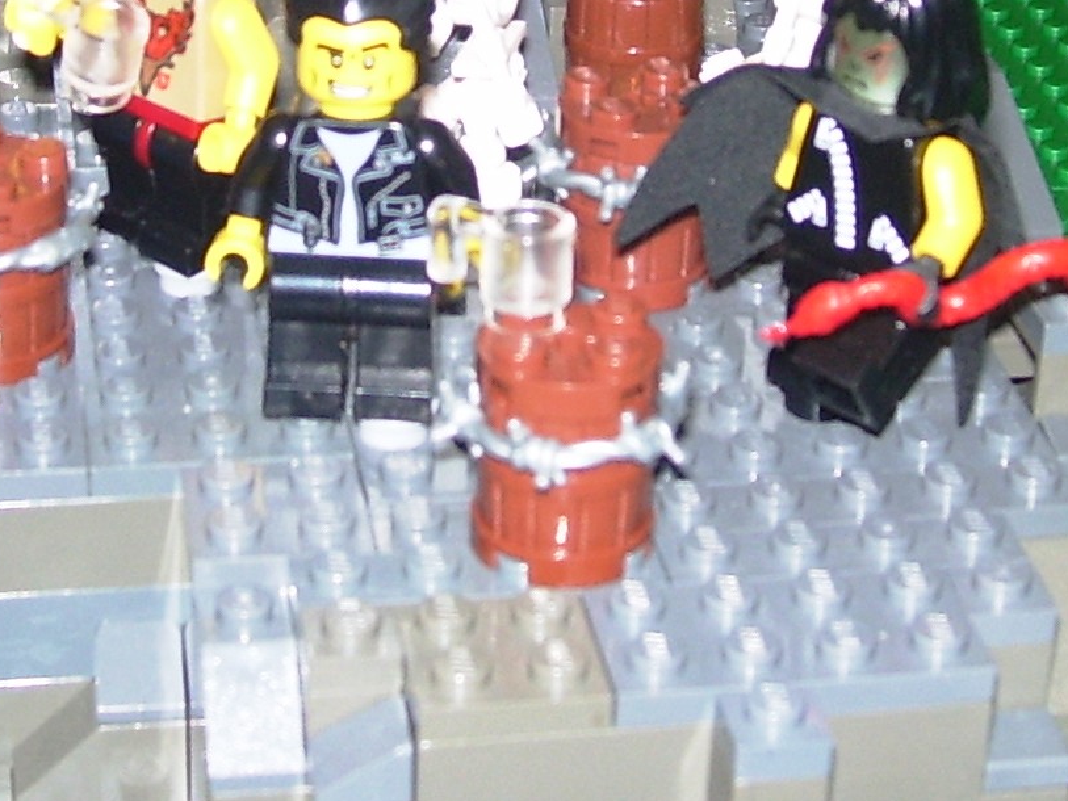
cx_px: 382
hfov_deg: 19.2
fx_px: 3147
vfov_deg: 14.4
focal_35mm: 102
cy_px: 83
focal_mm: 6
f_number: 2.7
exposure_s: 1/60
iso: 80
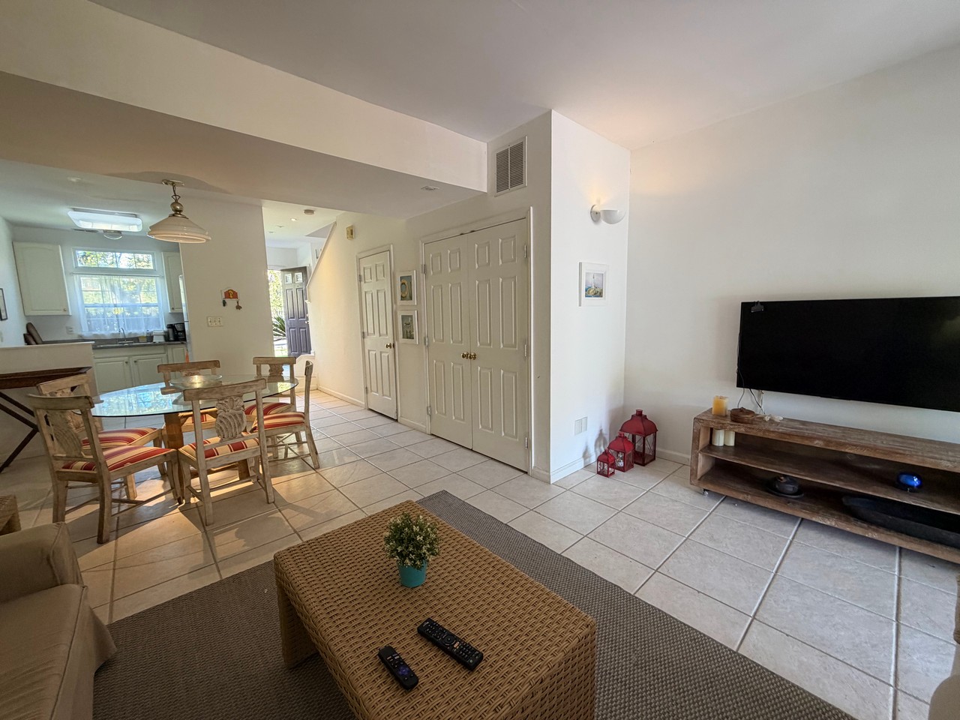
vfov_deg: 85.7
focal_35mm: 14
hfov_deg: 102.1
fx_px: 388
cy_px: 360
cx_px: 480
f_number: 2.2
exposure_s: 1/60
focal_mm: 2.22
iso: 200
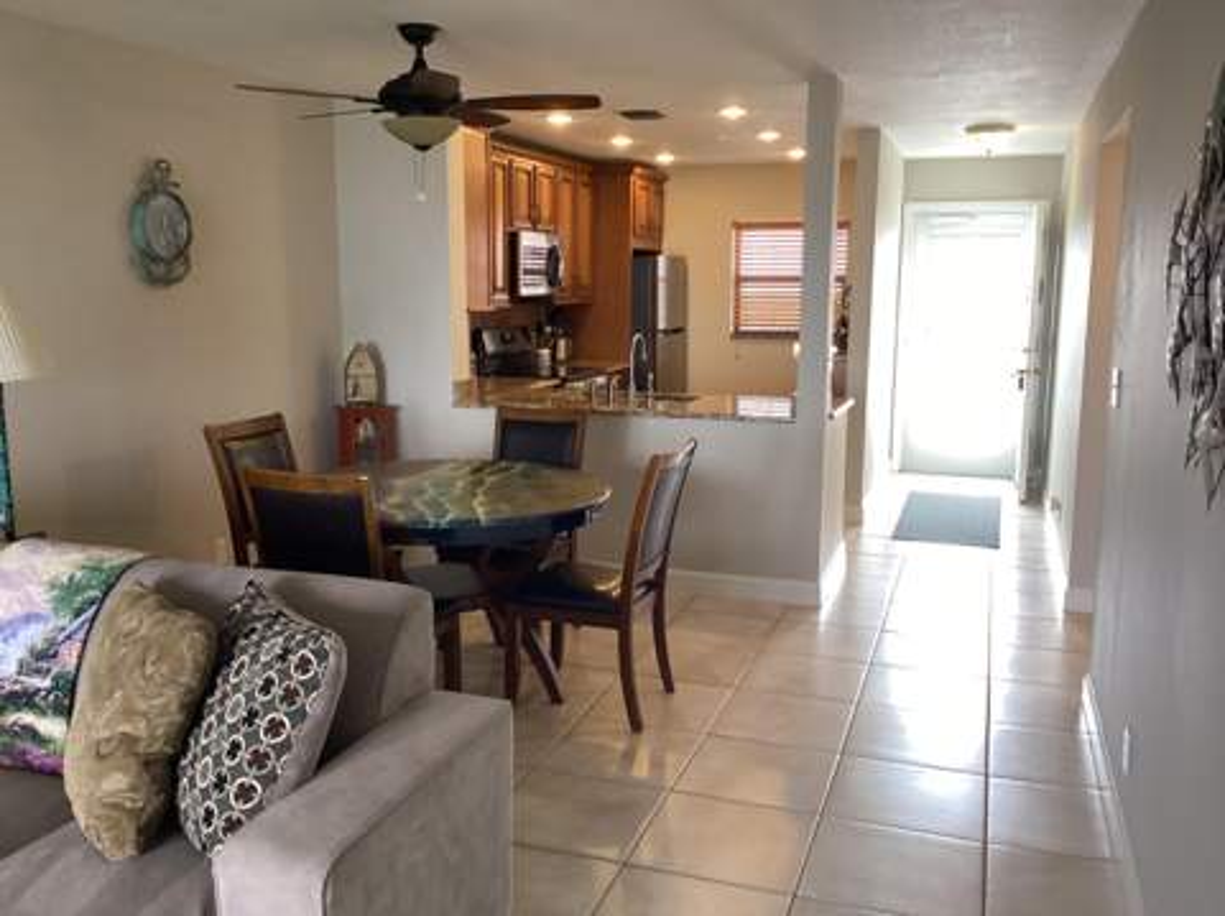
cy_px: 458
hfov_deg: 58.4
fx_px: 1096
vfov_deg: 45.4
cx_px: 612
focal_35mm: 31
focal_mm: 3.3
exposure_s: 1/60
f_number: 2.4
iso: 80
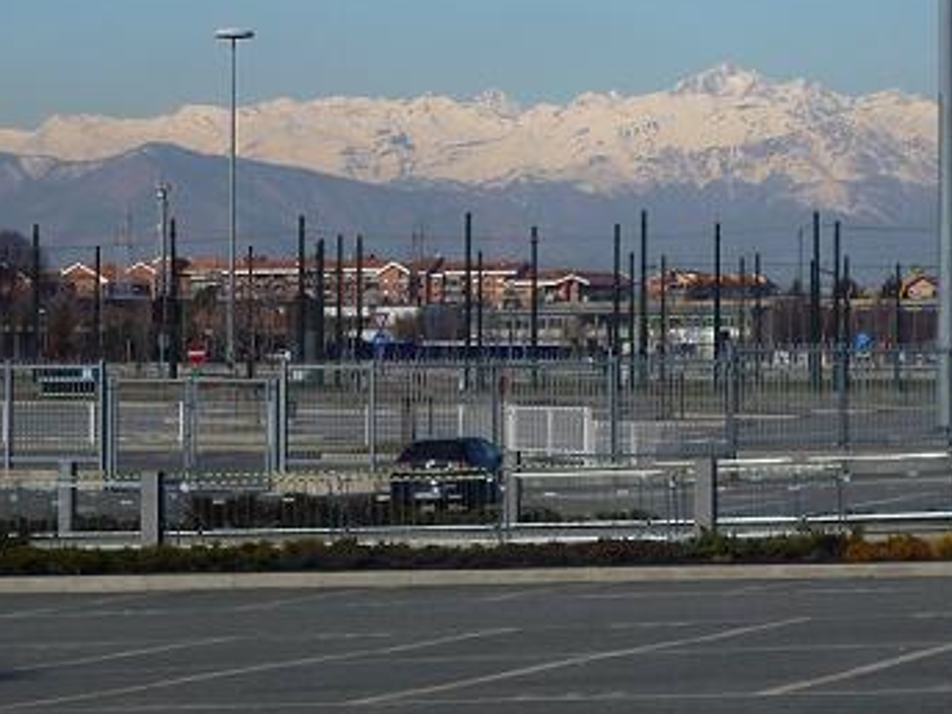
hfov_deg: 12.0
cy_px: 94
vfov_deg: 9.0
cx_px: 666
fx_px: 4538
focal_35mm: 165
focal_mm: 13.9
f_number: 16
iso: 125
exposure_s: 1/100
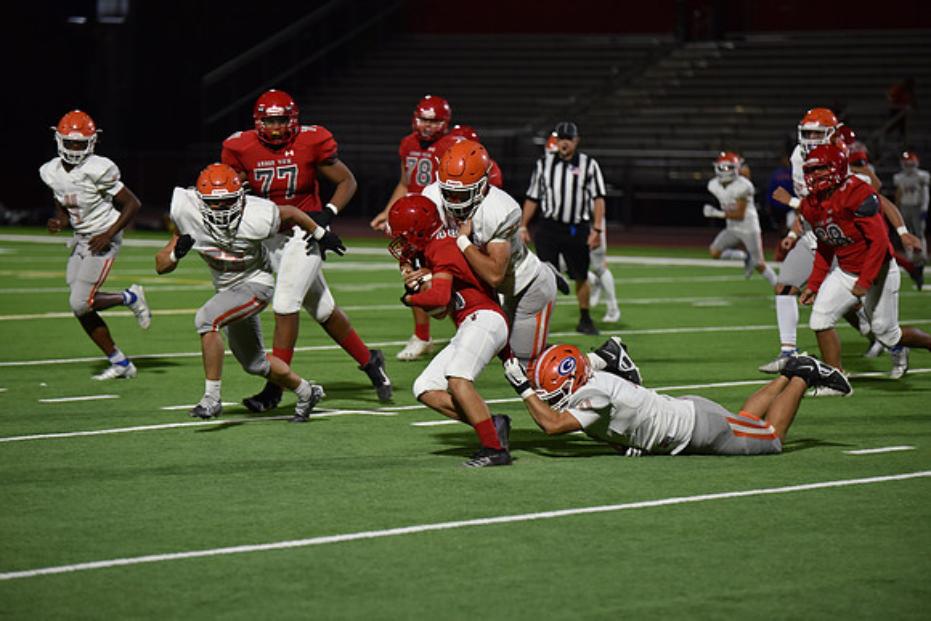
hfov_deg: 12.4
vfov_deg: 8.3
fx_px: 4268
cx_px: 466
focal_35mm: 165
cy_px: 310
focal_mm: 165
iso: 1600
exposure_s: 1/500
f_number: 2.8
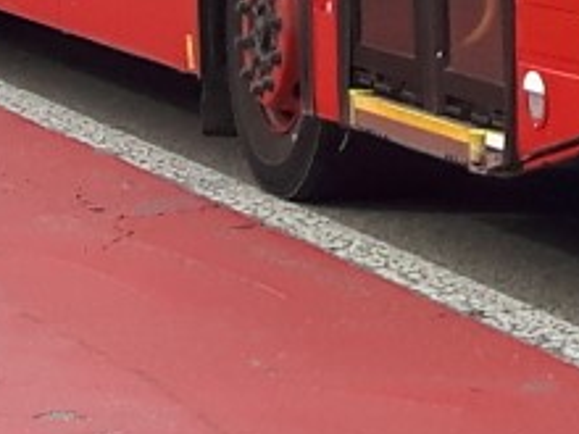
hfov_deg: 13.4
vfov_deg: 9.8
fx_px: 2409
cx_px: 682
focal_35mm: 144
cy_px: -350
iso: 40
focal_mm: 3.7
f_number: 1.9
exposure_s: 1/594
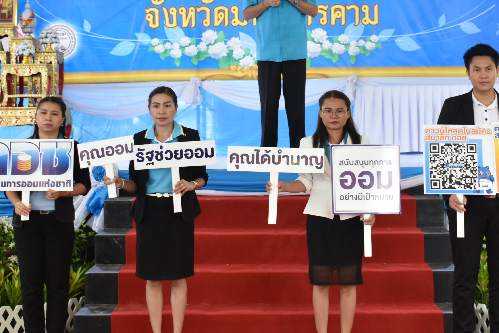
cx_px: 287
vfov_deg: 16.3
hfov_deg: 24.4
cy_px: 54
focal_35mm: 83
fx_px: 1150
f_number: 5.6
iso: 400
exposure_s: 1/125
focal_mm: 30
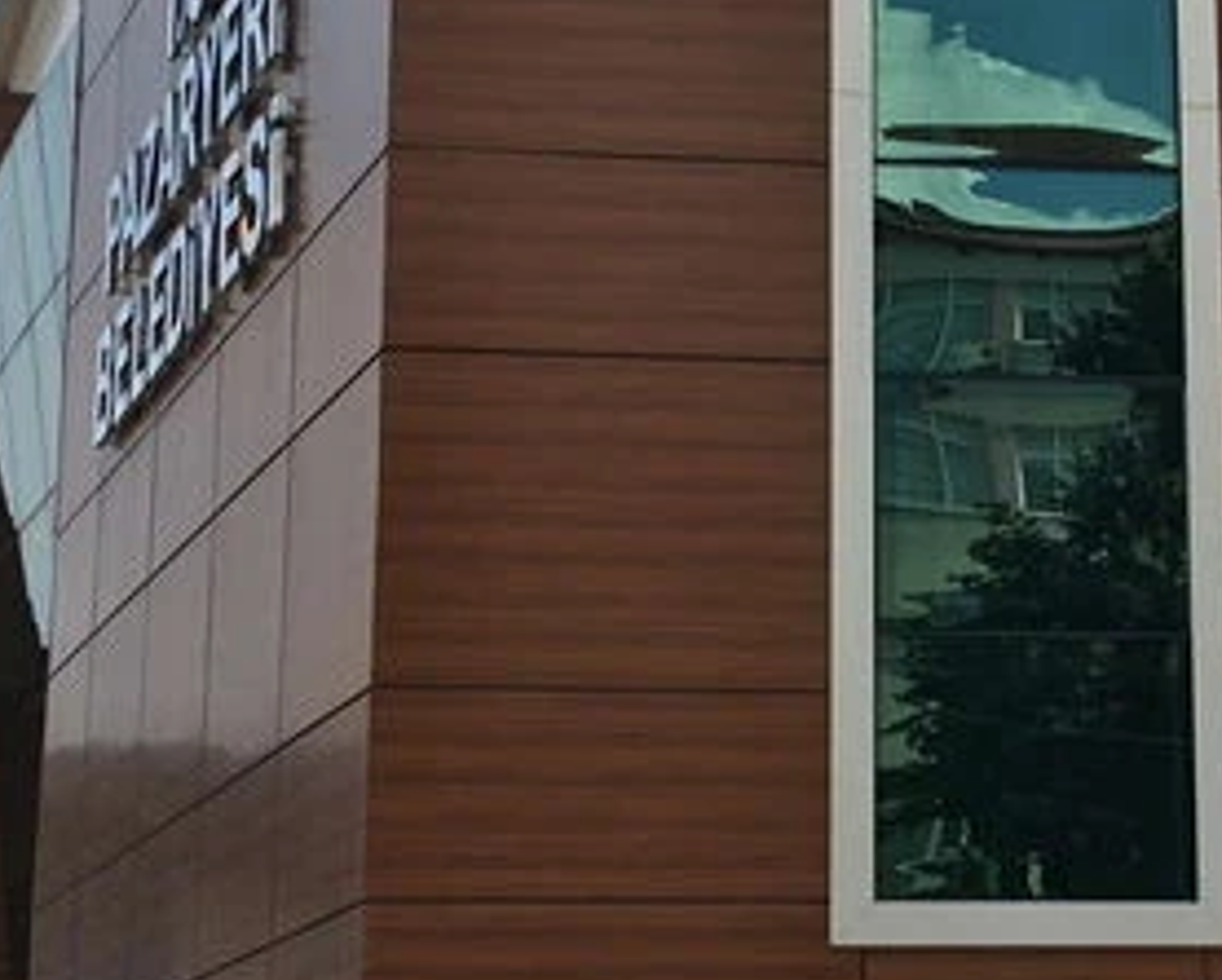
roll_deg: +0.2
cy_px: 349
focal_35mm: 103
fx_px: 3728
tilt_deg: +16.0
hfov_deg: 18.3
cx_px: 1107
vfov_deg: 14.9
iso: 25
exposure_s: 1/1083
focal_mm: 4.15
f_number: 2.2
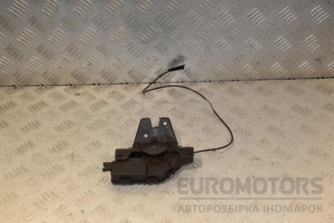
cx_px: 167
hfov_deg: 41.1
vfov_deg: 28.1
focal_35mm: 48
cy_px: 112
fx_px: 445
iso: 800
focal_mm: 32
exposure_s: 1/200
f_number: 8
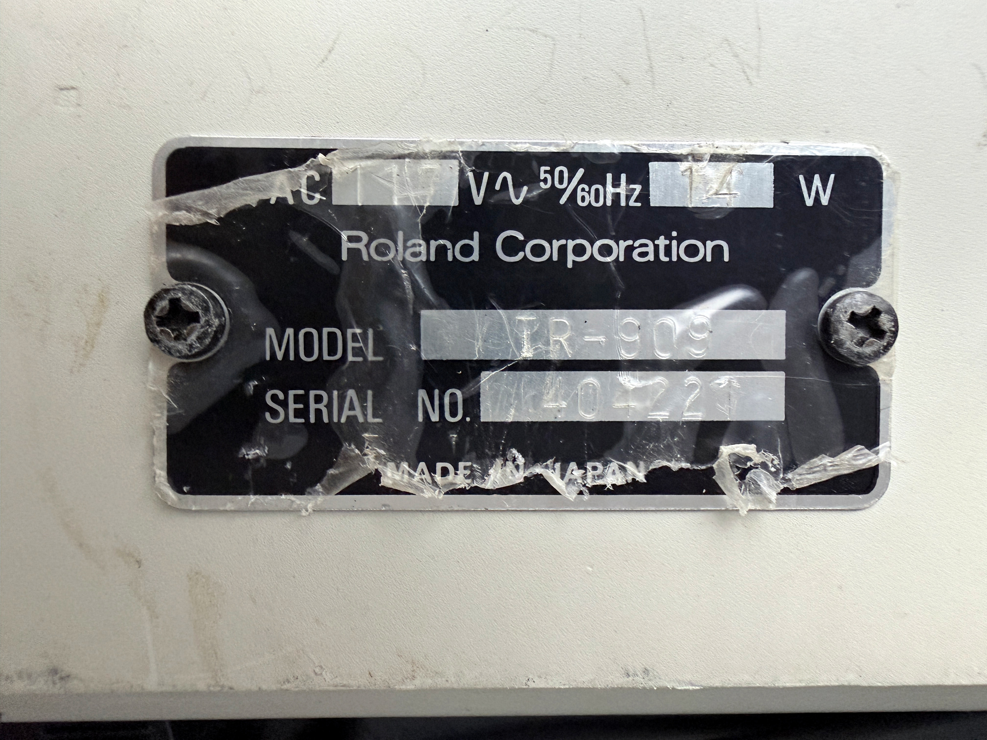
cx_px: 494
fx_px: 684
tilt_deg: -77.0
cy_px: 370
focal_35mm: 24
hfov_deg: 71.6
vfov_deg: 56.8
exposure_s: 1/60
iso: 500
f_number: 2.2
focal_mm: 2.22
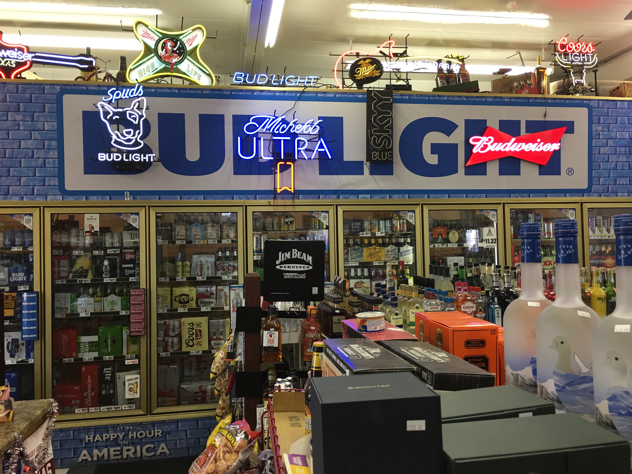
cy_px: 237
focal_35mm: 29
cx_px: 316
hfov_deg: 61.7
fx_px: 529
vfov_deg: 48.2
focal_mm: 4.15
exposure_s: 1/30
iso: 32
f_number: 2.2
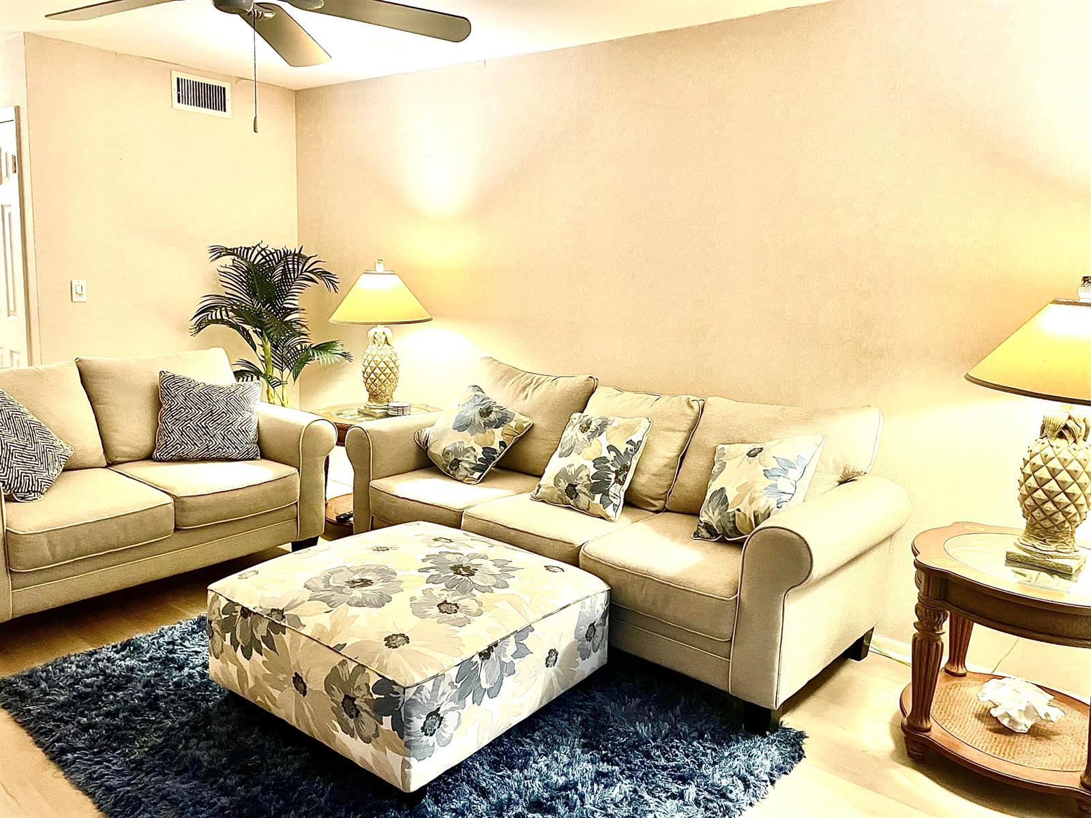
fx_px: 819
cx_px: 546
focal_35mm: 26
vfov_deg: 53.1
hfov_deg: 67.3
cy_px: 409
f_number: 1.6
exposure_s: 1/60
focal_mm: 4.2
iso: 250
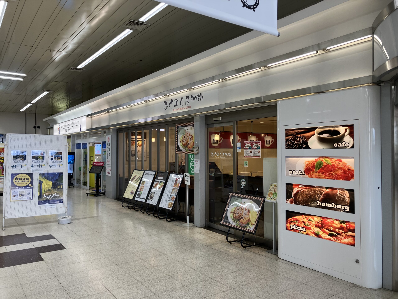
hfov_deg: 63.4
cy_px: 150
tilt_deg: +1.3
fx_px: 322
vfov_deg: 49.7
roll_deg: -0.4
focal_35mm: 28
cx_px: 199
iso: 40
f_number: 1.8
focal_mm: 3.99
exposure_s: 1/100
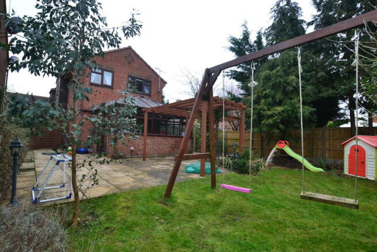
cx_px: 188
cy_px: 126
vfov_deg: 72.1
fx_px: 173
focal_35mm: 16
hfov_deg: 95.0
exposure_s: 1/100
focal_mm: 11
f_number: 9
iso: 400
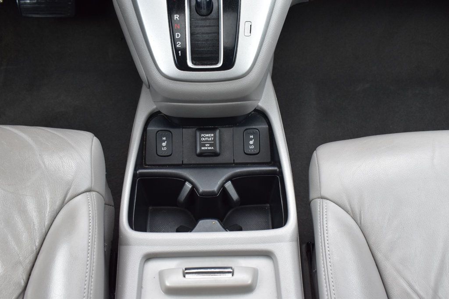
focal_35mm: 38
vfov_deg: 35.5
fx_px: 468
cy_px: 150
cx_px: 224
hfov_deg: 51.3
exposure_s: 1/50
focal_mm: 25
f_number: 8
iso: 400
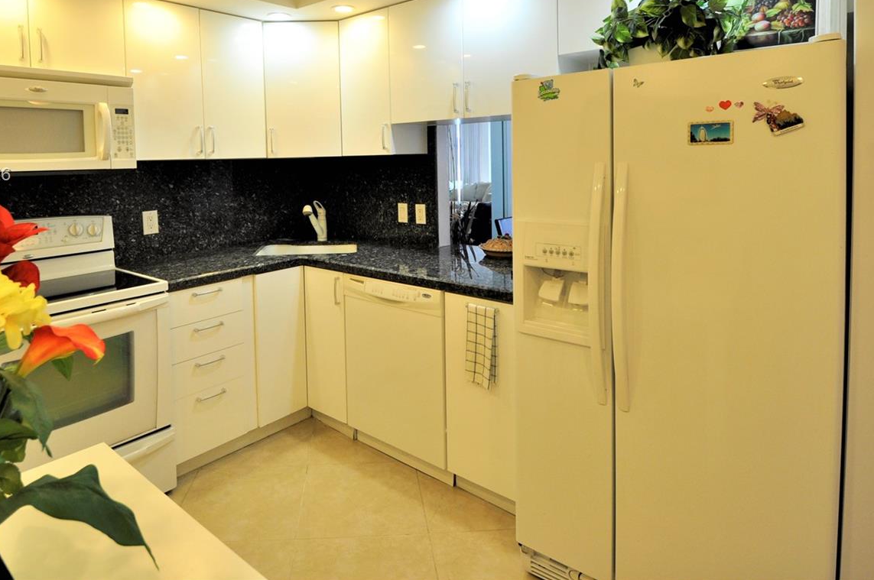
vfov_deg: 57.5
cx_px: 385
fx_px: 509
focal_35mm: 21
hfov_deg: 80.9
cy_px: 176
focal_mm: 10
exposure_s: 1/60
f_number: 4
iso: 400
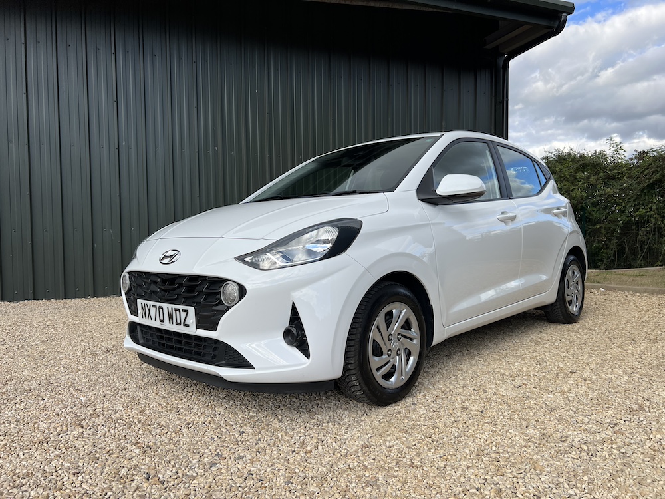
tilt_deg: -0.2
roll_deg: +2.8
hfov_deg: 67.3
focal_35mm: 26
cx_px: 332
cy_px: 250
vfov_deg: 53.1
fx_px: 499
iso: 50
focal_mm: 5.7
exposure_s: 1/1779
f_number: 1.5
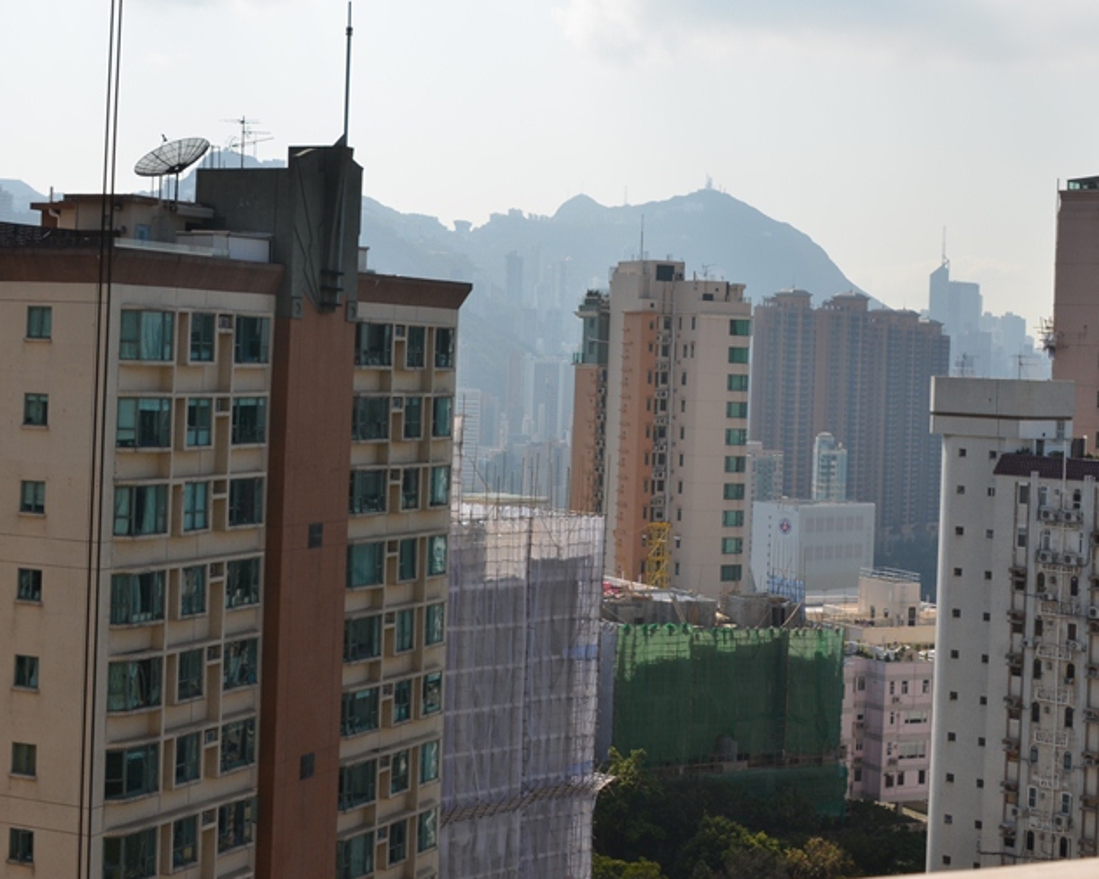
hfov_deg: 29.6
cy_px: 315
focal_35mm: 64
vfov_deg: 23.8
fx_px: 2081
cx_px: 599
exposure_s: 1/320
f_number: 9
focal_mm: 28
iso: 100
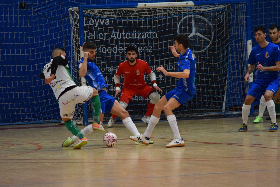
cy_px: 94
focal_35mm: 300
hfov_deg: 6.9
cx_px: 140
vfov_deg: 4.6
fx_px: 2333
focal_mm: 200
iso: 6400
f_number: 5.6
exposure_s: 1/400
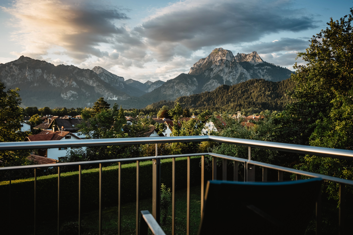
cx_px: 176
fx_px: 299
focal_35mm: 30
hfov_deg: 61.1
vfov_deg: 42.9
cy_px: 118
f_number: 4.5
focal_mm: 30.5
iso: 250
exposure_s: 1/500
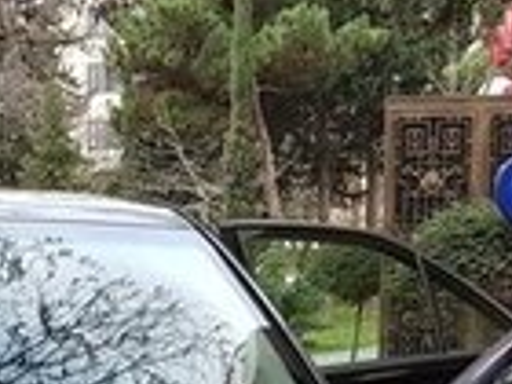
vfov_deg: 11.3
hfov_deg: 15.5
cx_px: -91
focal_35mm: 123
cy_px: 678
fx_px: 1819
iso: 40
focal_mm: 4.2
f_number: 1.7
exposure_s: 1/167
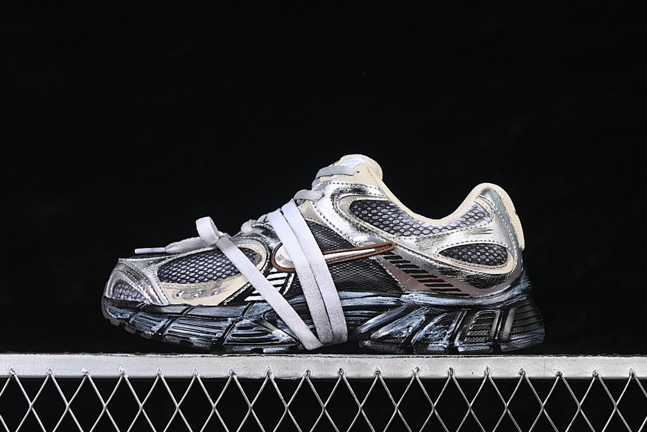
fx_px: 1366
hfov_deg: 26.6
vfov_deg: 18.0
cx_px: 323
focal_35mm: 76
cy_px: 218
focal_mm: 50
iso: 160
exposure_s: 1/80
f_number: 7.1
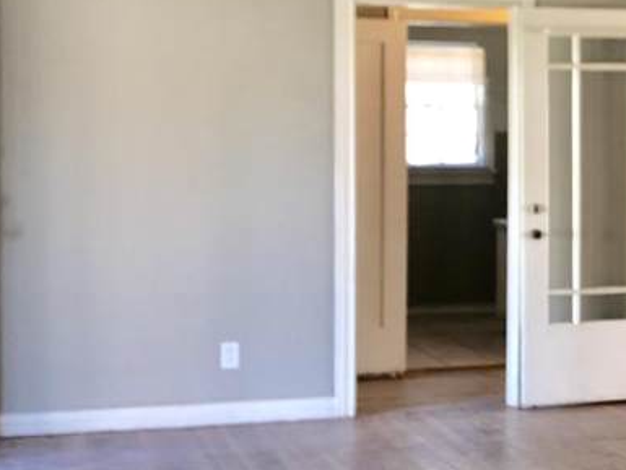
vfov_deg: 15.9
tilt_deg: -2.6
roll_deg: -0.1
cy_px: 189
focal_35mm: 93
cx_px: 668
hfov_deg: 20.2
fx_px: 1682
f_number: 1.8
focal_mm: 3.99
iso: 40
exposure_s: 1/17
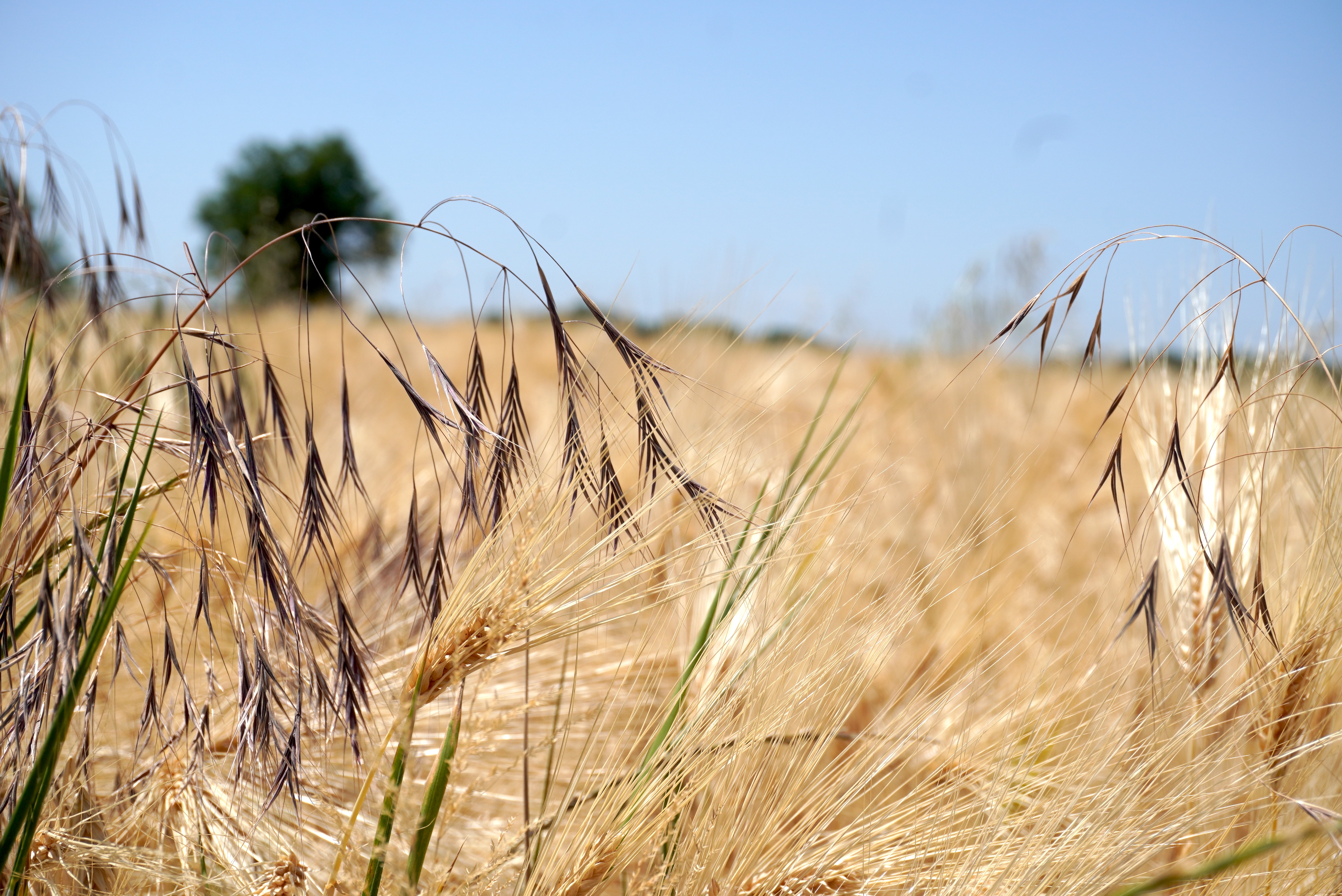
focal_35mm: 68
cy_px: 448
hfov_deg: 29.8
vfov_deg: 20.2
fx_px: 2518
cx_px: 671
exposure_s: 1/640
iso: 100
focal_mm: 45
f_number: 8
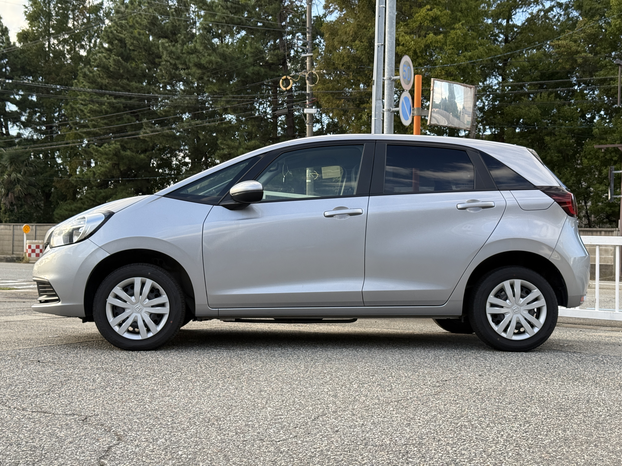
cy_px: 233
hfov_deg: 39.7
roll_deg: -1.3
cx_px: 311
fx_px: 862
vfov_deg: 30.3
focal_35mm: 48
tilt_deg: +0.9
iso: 80
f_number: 1.78
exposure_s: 1/855
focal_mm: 6.76
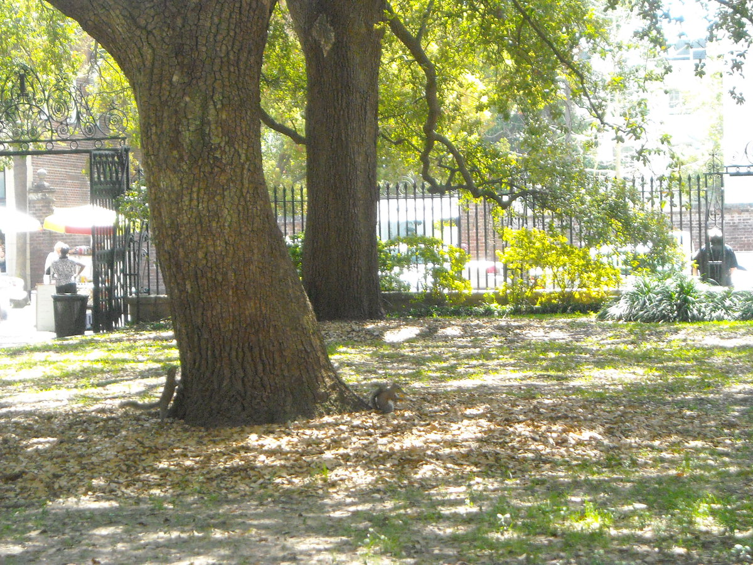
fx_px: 2284
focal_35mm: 105
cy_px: 282
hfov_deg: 18.7
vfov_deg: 14.1
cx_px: 376
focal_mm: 17.1
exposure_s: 1/192
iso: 400
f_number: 4.7
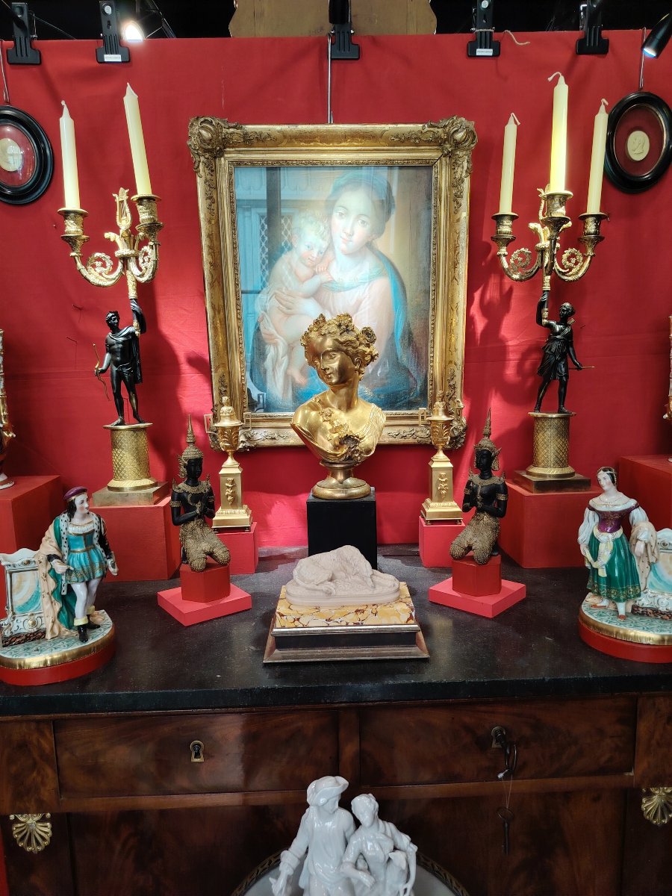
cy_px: 448
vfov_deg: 71.6
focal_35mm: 24
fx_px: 621
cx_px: 336
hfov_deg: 56.8
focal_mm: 5.25
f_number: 1.75
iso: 259
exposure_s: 1/33.3
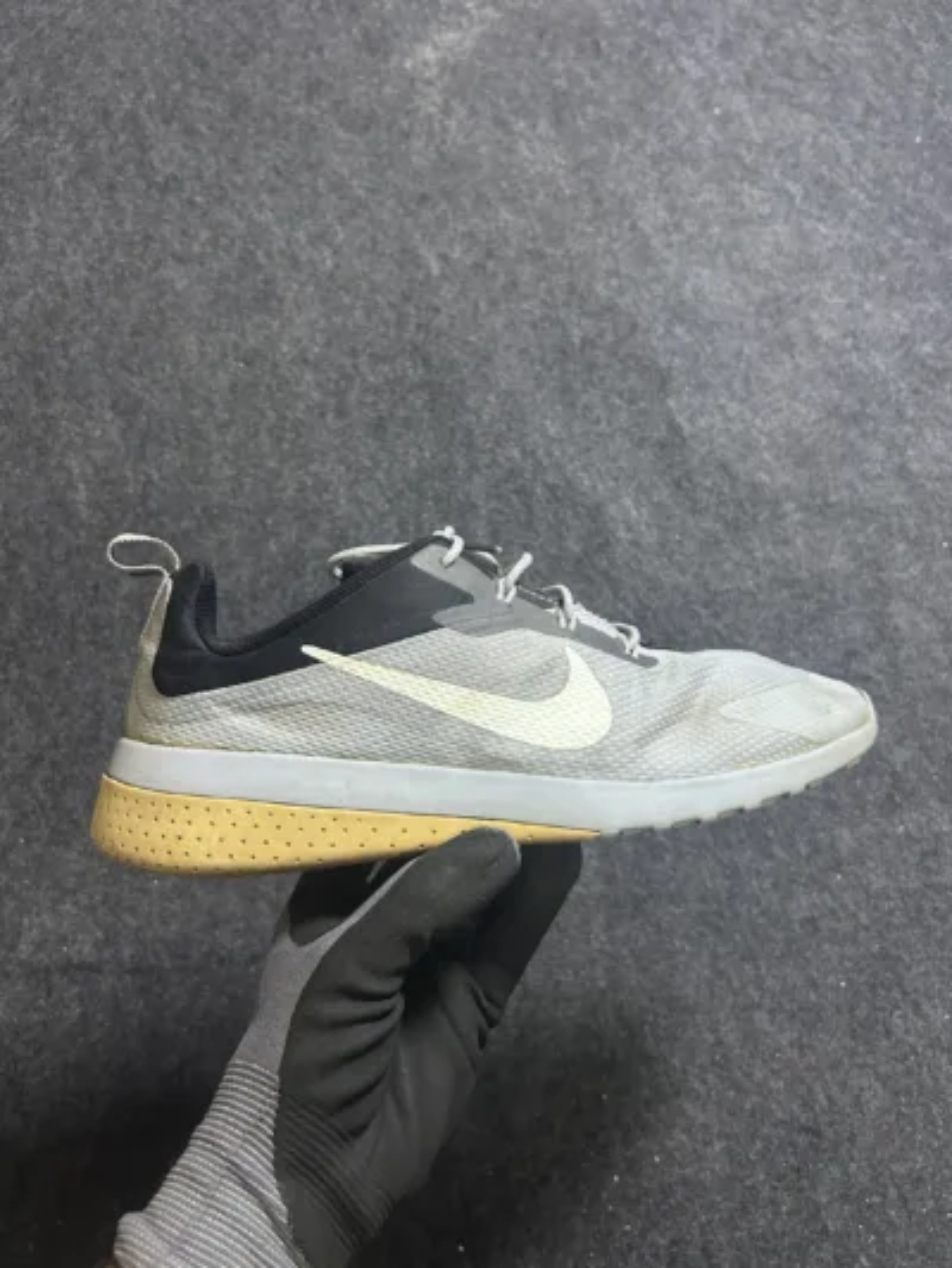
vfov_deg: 67.3
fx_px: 953
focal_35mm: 26
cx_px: 476
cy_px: 634
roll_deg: +2.3
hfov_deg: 53.1
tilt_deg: -44.3
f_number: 1.5
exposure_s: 1/50
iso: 320
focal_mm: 5.7
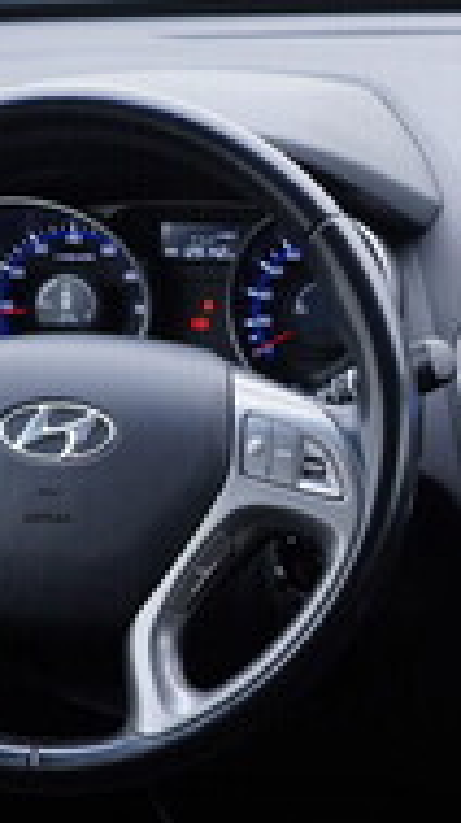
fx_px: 2396
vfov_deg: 19.4
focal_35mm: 110
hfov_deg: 10.6
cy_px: 590
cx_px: 683
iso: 200
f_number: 2.8
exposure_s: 1/40
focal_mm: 24
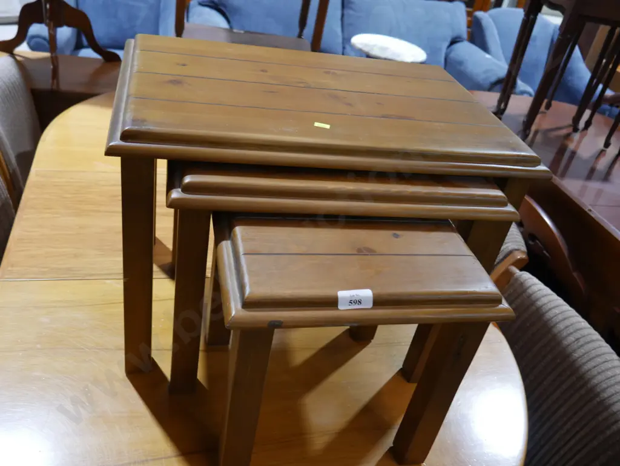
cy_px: 233
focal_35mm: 30
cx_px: 310
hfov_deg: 59.9
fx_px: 538
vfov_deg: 46.8
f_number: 3.6
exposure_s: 1/60
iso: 640
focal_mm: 15
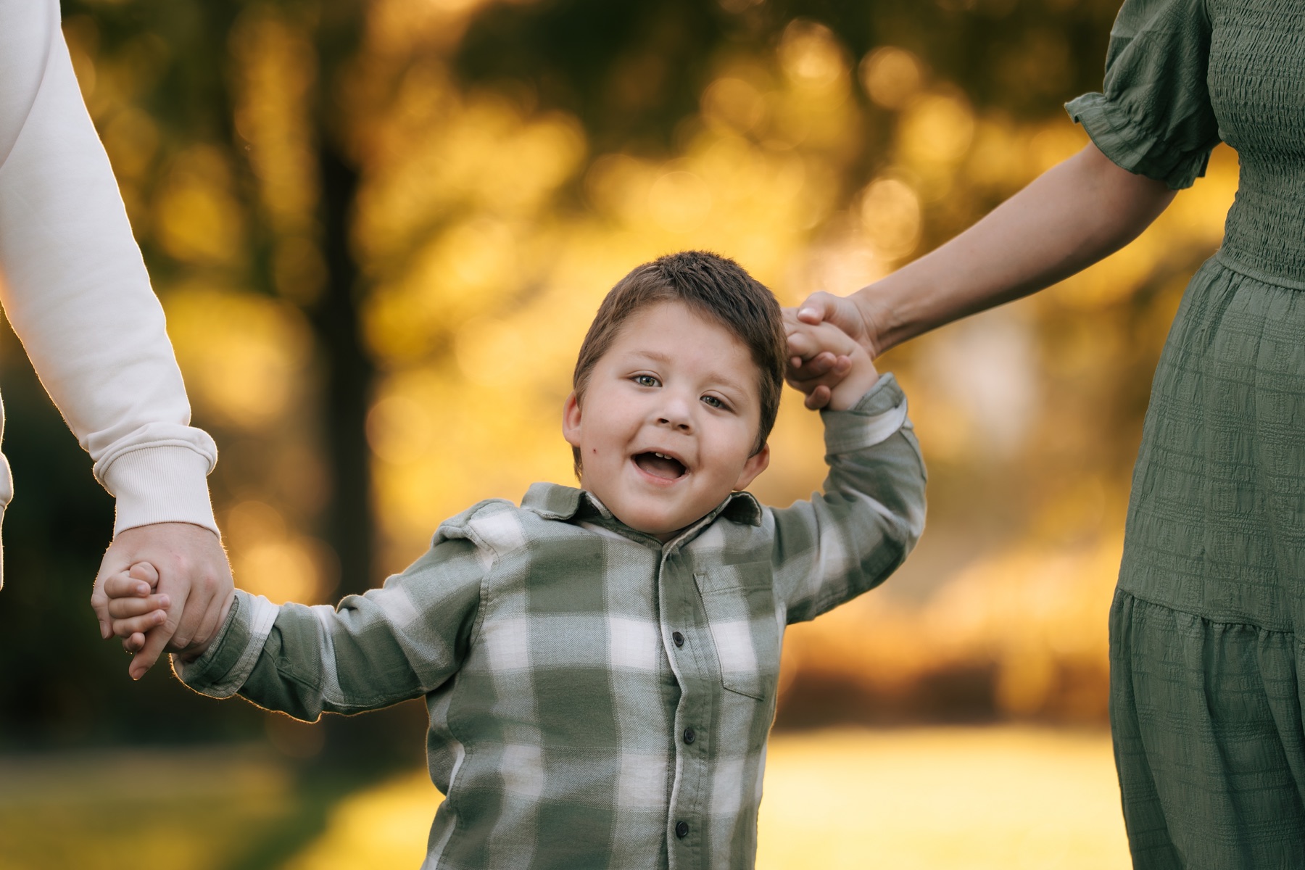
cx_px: 652
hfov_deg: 11.6
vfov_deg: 7.8
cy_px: 435
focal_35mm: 177
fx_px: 6405
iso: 160
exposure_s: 1/250
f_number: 2.8
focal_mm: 176.7
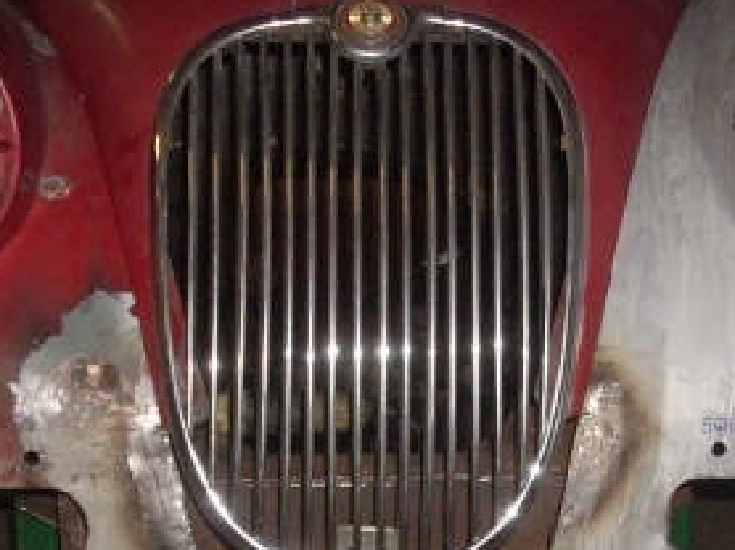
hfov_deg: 19.6
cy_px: 559
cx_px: 426
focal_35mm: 100
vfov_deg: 14.5
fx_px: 2121
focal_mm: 6.2
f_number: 2.8
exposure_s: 1/60
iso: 200
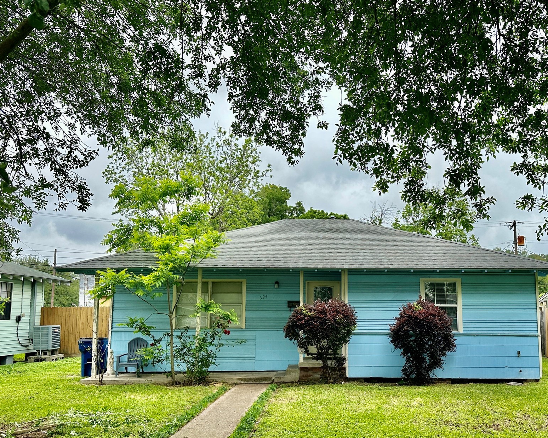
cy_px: 260
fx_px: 503
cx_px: 324
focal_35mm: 31
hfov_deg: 56.8
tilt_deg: +5.8
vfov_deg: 46.9
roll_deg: +0.4
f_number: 1.78
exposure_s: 1/2732
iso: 80
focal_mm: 6.86
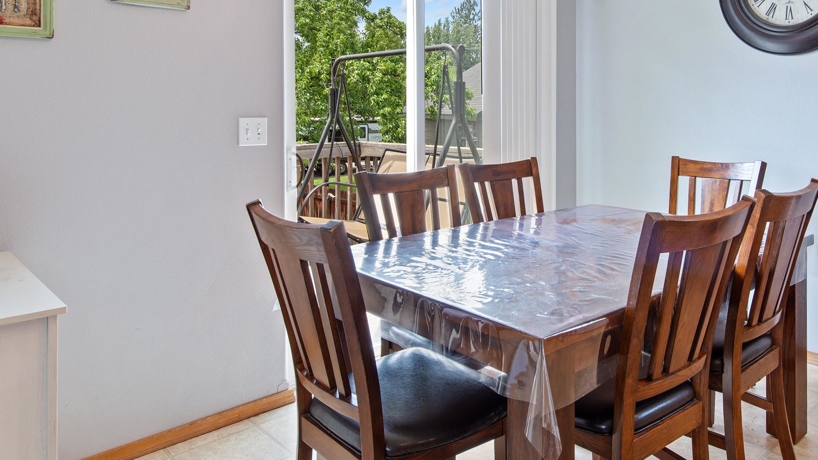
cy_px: 120
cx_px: 500
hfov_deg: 65.3
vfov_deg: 39.2
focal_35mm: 29
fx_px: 629
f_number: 8
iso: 100
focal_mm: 16
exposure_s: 1/2
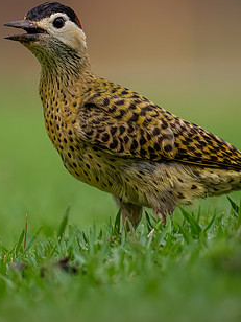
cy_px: 139
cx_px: 33
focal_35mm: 1244
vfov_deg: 1.6
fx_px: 11548
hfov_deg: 1.2
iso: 1400
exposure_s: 1/2000
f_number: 6.3
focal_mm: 560
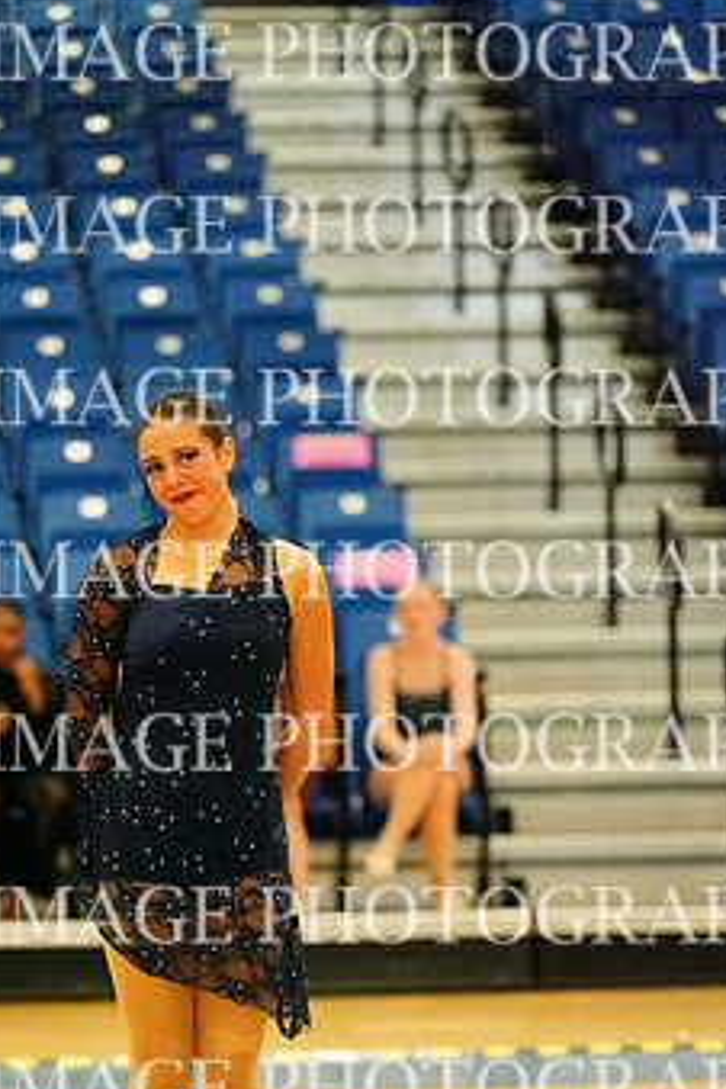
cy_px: 829
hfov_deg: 5.3
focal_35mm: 257
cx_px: 236
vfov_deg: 8.0
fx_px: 7774
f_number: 2.8
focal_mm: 150
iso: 25600
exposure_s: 1/1600
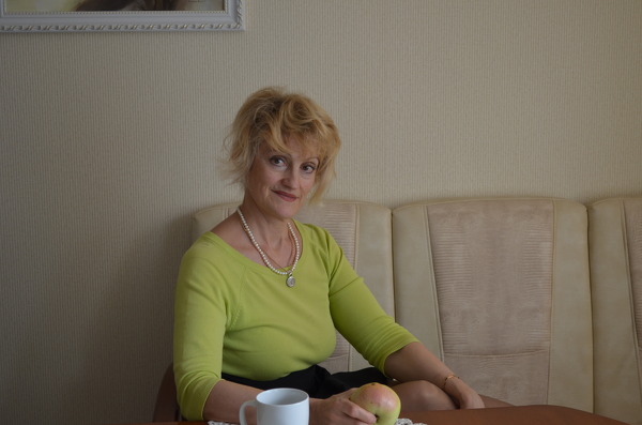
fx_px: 1201
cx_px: 321
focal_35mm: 68
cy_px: 212
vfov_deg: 20.1
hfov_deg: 29.9
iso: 400
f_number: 5.3
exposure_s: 1/40
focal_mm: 45
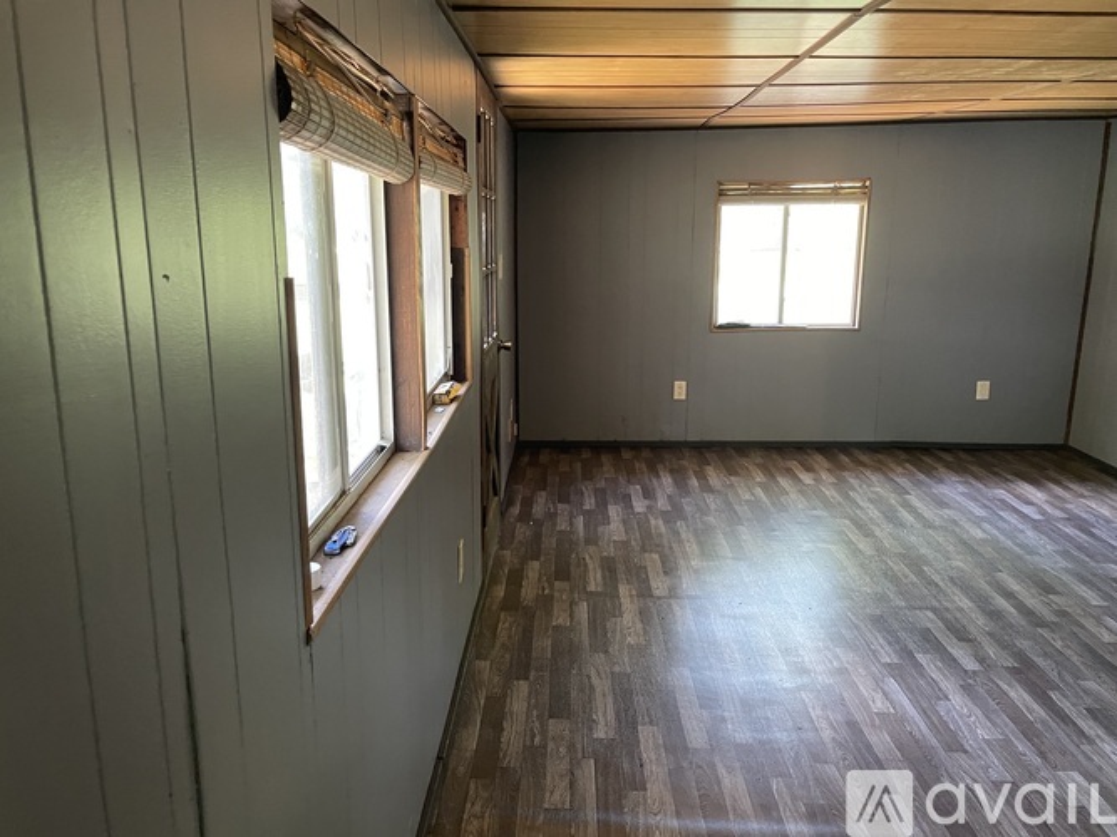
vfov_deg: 53.0
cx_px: 558
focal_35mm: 26
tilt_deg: -12.4
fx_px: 839
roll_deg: -1.1
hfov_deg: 67.3
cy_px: 418
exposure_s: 1/60
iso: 250
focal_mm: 4.2
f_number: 1.6
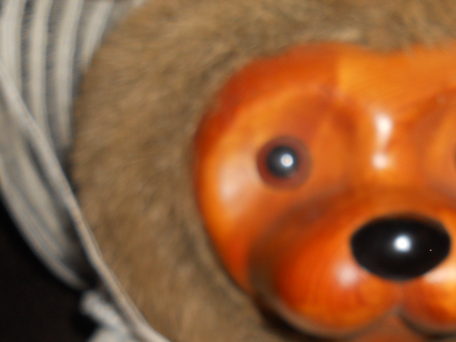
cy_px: 293
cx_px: 321
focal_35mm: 60
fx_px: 790
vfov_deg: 23.9
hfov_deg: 31.8
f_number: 8.8
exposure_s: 1/25
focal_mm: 5.8
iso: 80
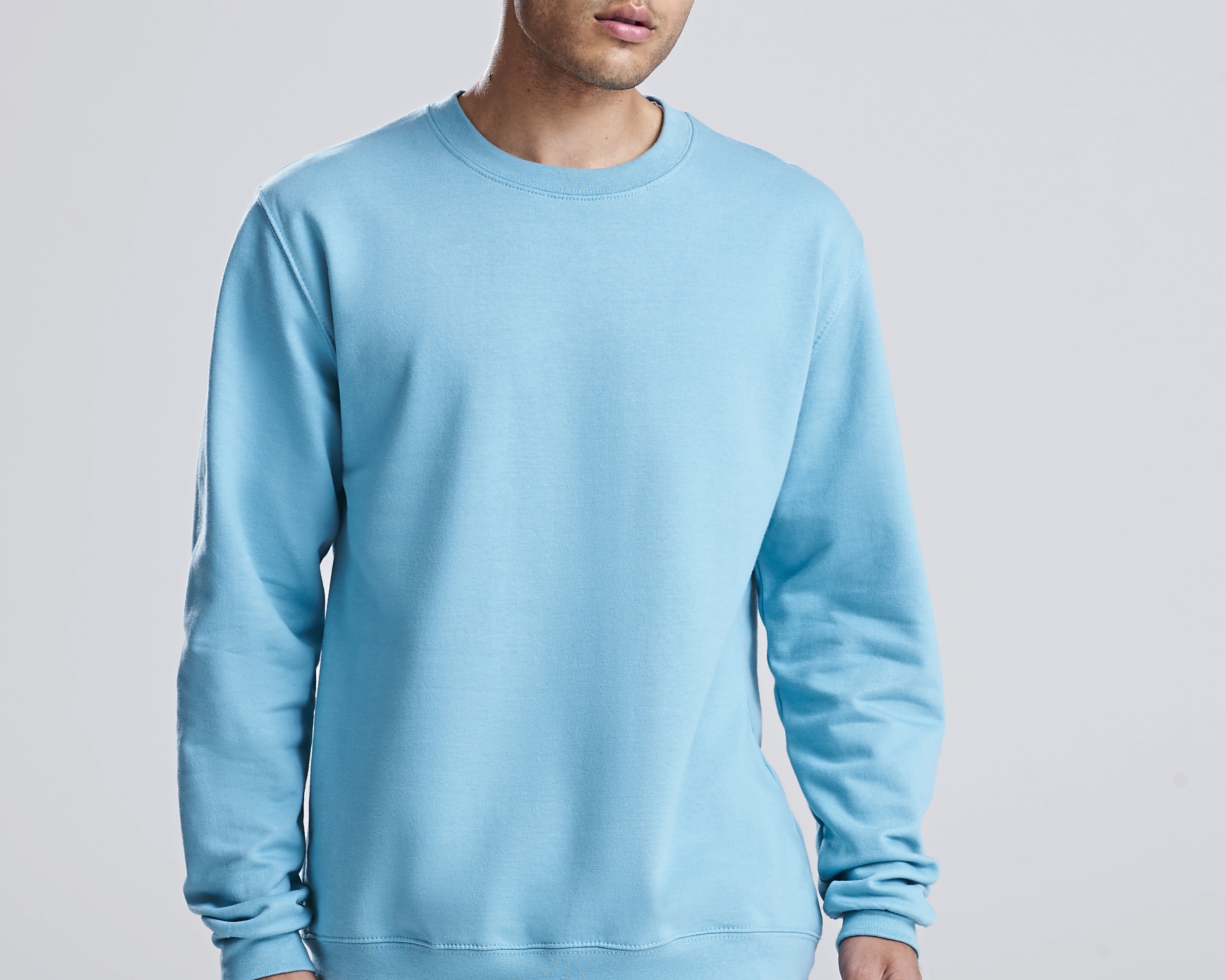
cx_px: 593
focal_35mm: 178
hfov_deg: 10.8
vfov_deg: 8.7
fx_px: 6458
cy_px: 629
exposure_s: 1/160
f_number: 10
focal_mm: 105
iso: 400
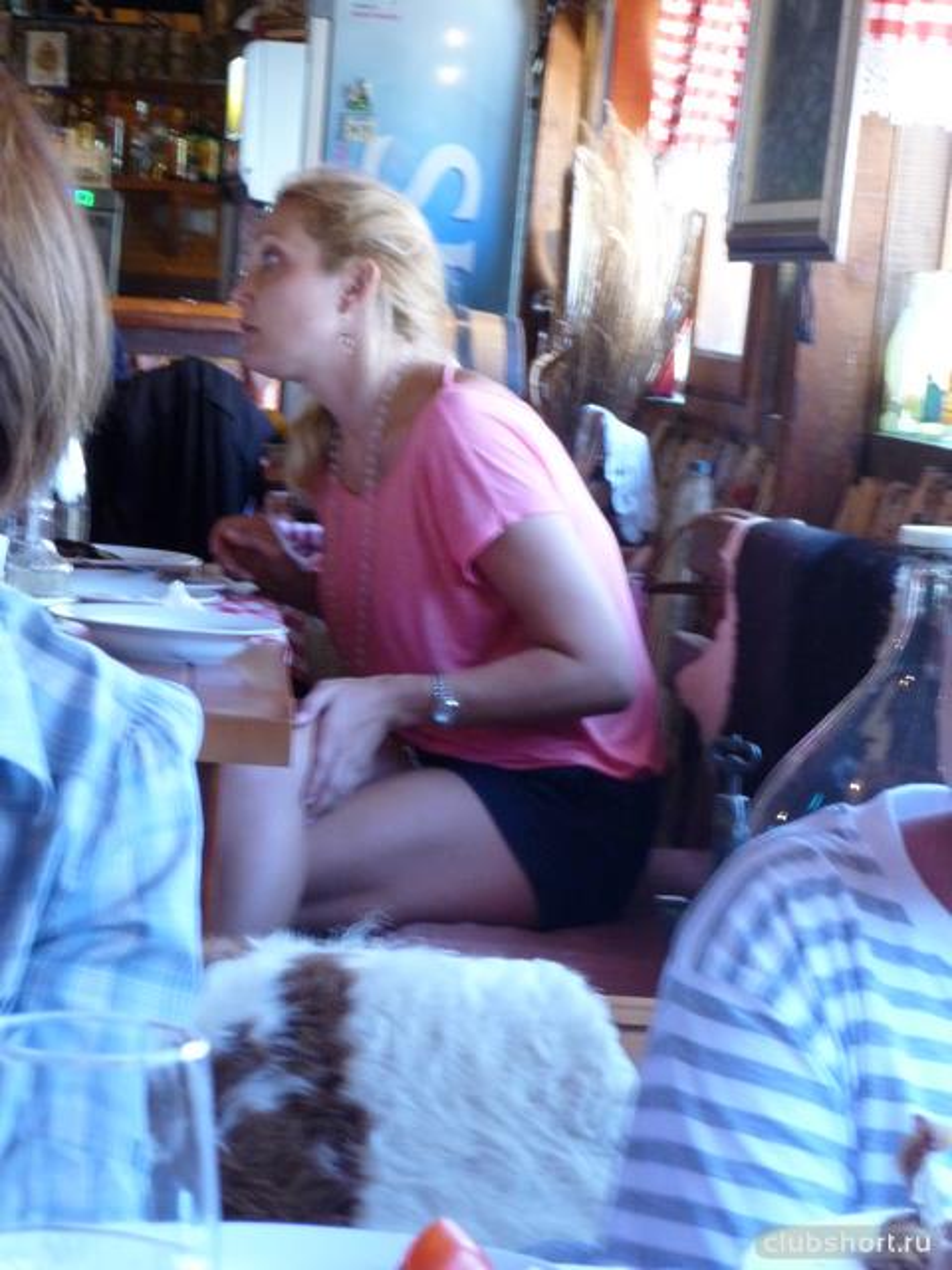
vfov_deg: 19.8
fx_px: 3630
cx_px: 476
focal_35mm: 99
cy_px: 635
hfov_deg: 14.9
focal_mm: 15.2
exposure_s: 1/13
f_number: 4.7
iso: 400
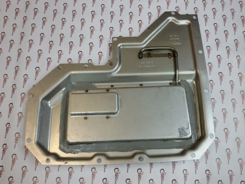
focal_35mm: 31
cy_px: 92
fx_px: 219
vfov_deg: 45.4
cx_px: 122
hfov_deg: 58.4
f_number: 2.4
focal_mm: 2.93
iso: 160
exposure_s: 1/33
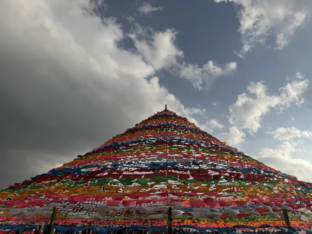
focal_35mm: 24
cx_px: 156
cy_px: 117
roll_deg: -0.5
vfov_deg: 56.8
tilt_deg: +25.9
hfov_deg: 71.6
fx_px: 216
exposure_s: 1/9009
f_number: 1.78
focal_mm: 6.76
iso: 80
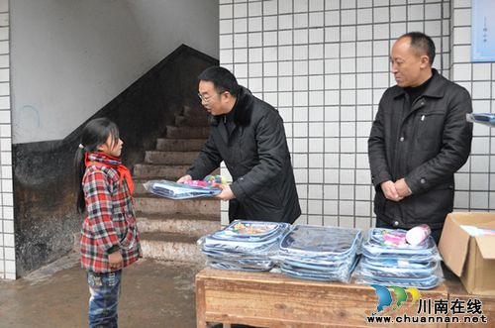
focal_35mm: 33
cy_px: 164
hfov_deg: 57.3
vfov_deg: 39.8
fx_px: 453
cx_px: 248
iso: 3200
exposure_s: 1/500
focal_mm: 22
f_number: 3.8
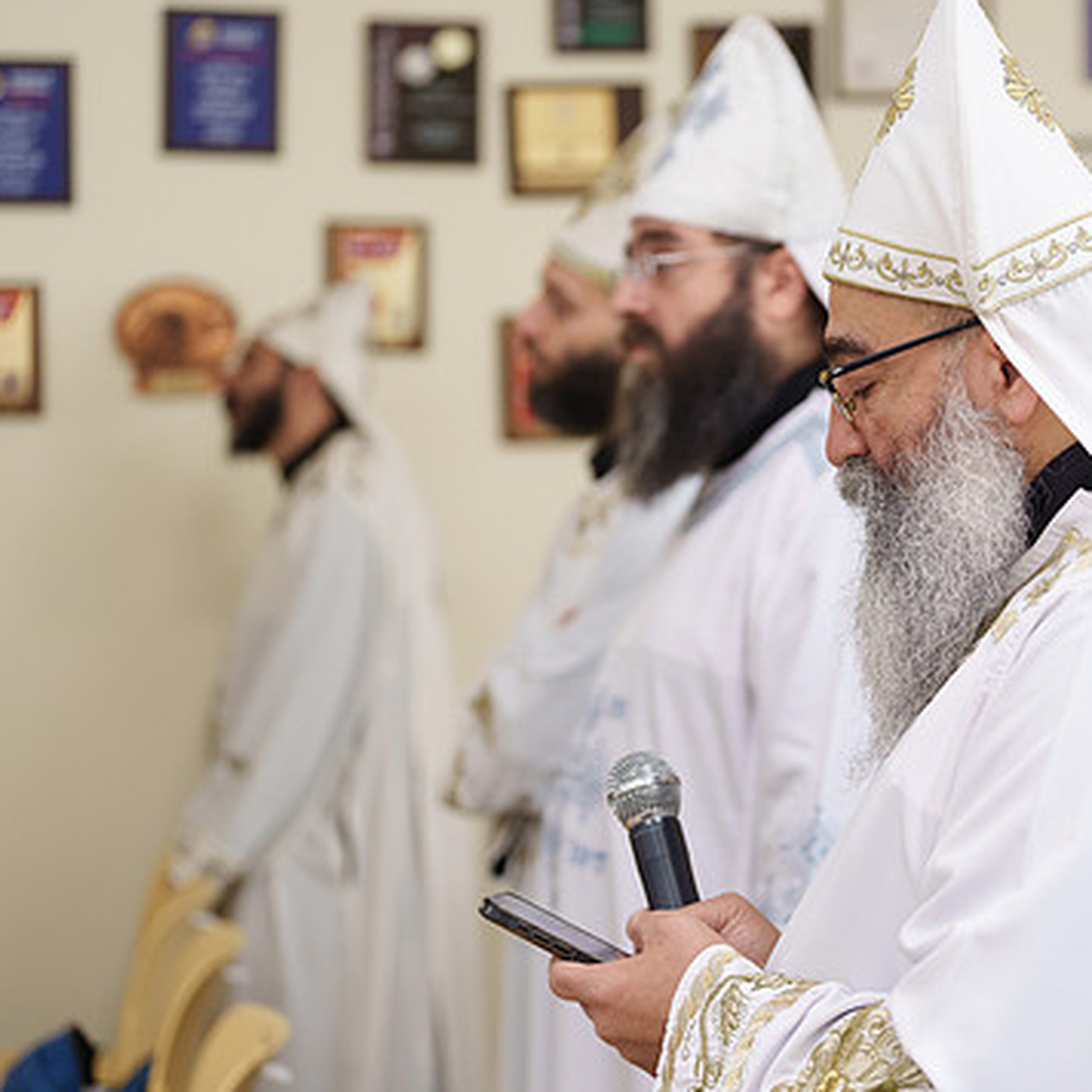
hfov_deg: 17.8
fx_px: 3462
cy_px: 575
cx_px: 847
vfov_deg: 17.9
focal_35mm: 97
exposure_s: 1/160
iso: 1250
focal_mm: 70
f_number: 2.8
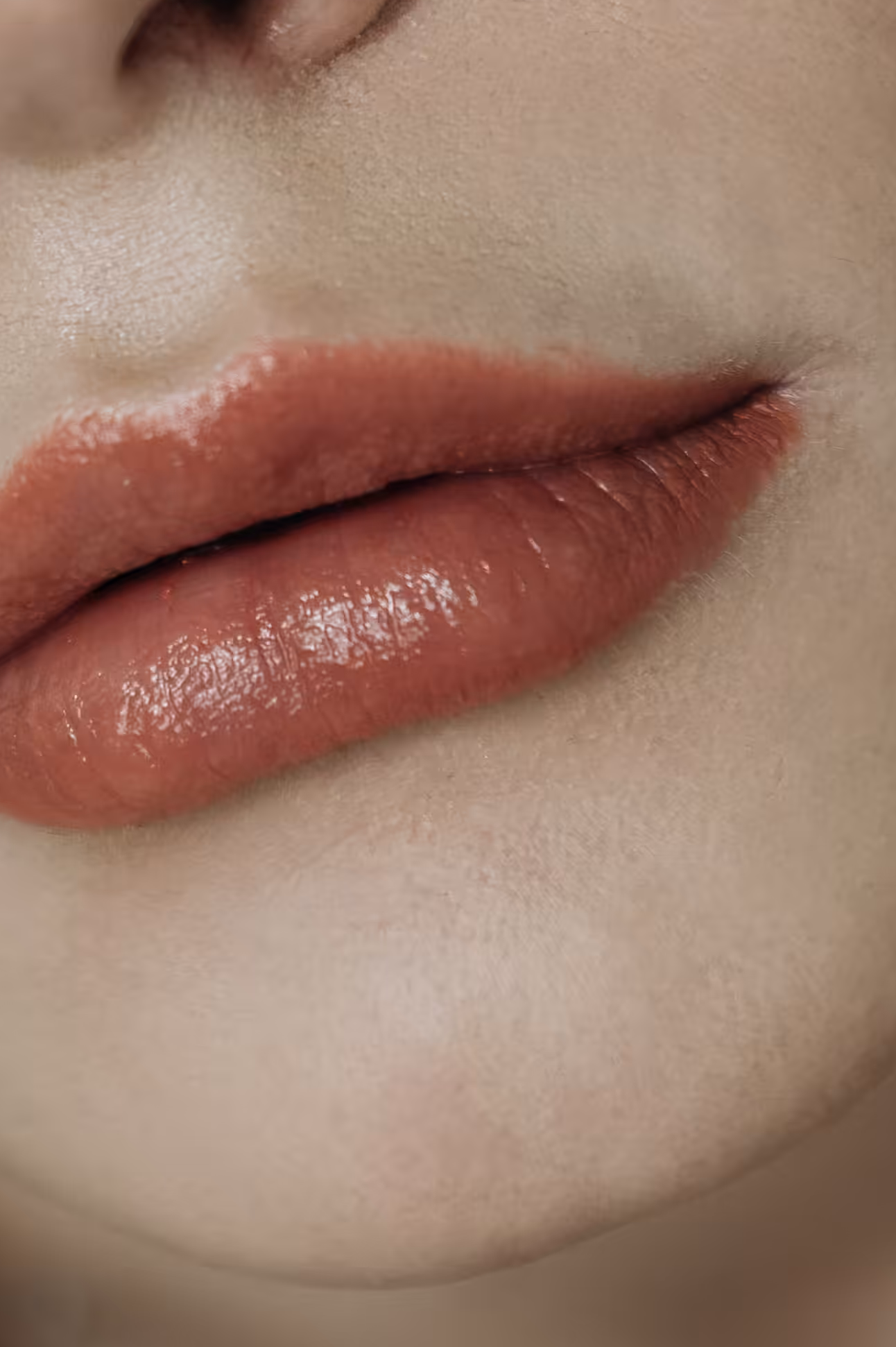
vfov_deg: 9.4
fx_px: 8150
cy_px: 123
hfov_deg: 6.3
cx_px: 230
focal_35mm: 218
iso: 100
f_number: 3.5
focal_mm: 70
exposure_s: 1/200
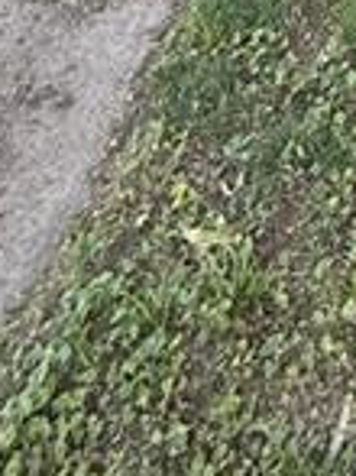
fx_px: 1002
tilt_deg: +4.4
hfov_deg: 18.4
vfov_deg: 14.0
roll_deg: -2.2
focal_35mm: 73
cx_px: 498
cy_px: -745
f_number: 2.2
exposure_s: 1/99
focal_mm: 2.22
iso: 80
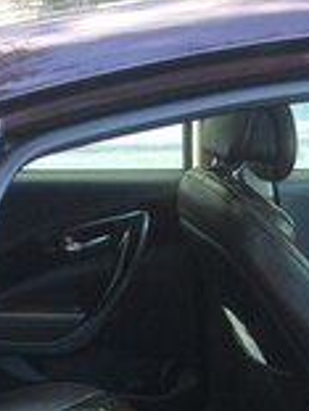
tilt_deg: -31.5
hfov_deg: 16.0
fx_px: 1095
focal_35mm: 92
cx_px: 206
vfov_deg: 18.5
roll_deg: +3.3
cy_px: 645
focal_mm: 4.15
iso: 50
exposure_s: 1/33
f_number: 2.2
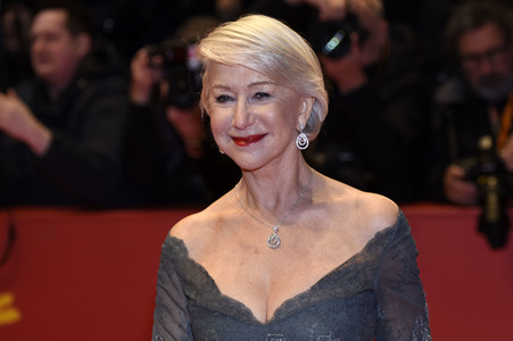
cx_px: 256
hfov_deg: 14.4
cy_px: 170
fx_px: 2029
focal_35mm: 142
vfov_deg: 9.6
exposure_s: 1/400
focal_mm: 95
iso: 640
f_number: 3.2
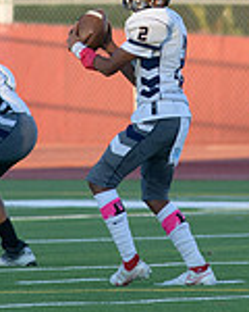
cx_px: 151
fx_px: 10032
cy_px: 70
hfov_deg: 1.4
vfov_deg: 1.8
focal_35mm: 1089
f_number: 5
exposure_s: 1/6400
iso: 3200
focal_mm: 300
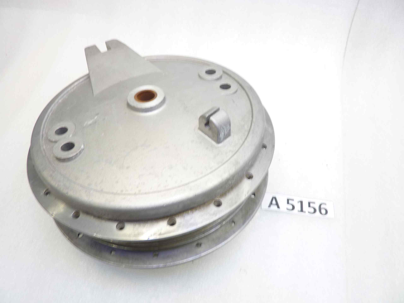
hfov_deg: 69.4
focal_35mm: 25
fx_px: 292
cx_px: 202
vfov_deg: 54.9
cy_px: 152
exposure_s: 1/10
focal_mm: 4.1
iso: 80
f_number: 3.3
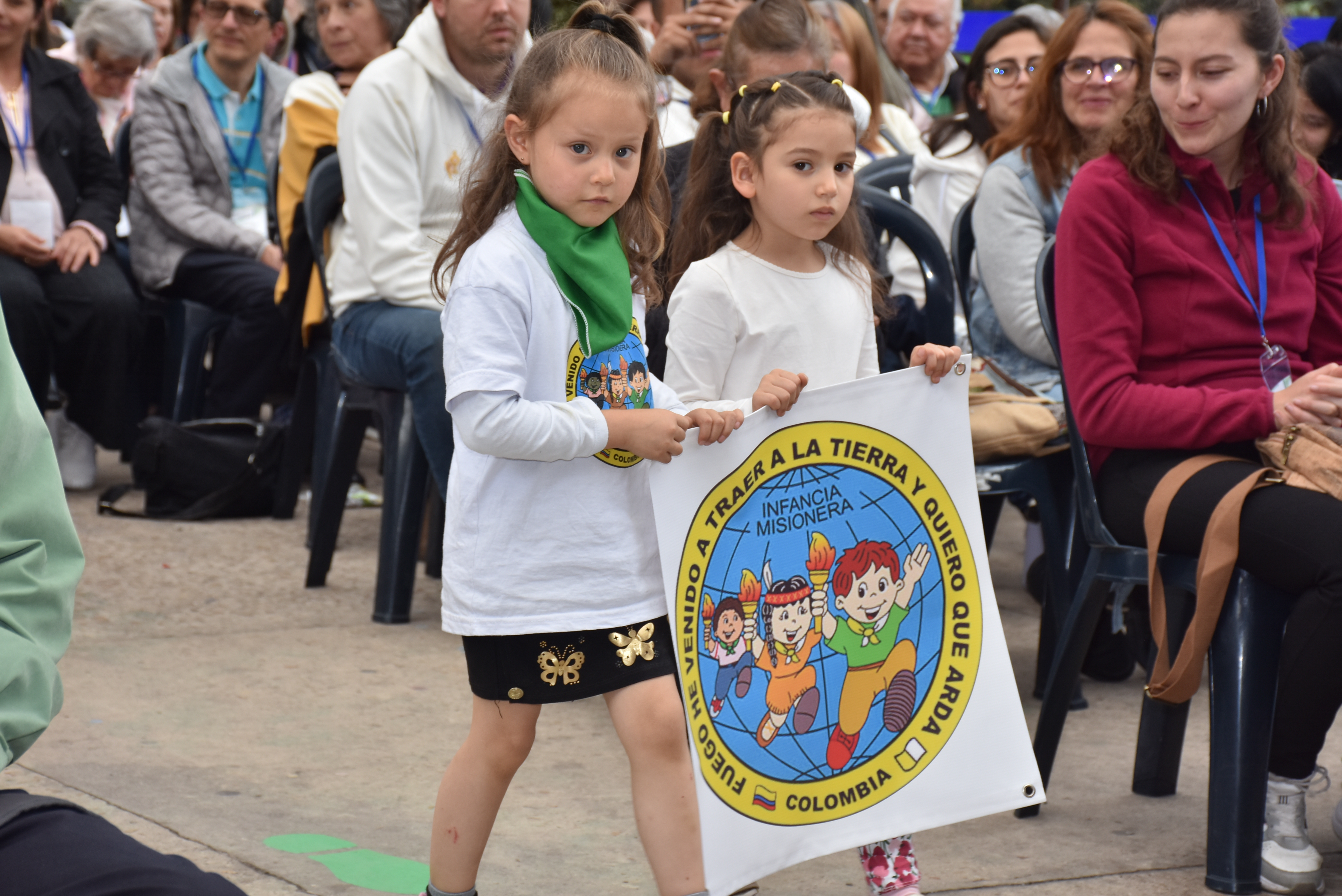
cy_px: 448
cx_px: 671
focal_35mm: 93
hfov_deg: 21.9
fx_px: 3468
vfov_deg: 14.7
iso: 180
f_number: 7.1
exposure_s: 1/200
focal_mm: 62
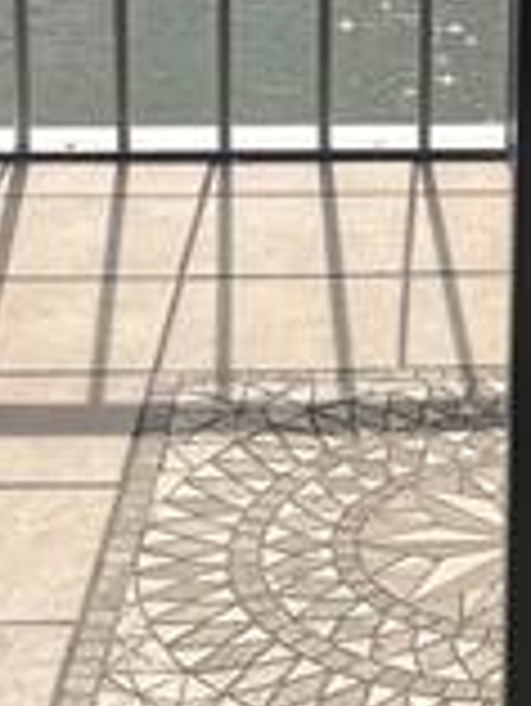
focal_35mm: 127
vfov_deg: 15.0
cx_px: 698
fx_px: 2594
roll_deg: -1.7
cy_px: -144
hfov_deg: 11.4
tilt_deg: -13.9
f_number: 1.6
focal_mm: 5.1
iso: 50
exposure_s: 1/3049
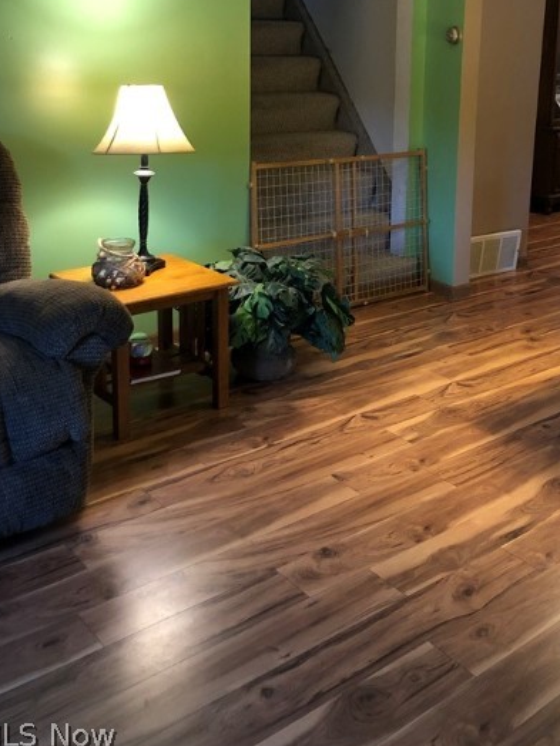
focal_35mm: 41
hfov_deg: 34.8
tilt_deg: -12.6
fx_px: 884
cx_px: 378
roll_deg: -2.2
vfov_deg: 44.6
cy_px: 212
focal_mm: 3.99
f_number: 1.8
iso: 100
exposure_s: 1/13
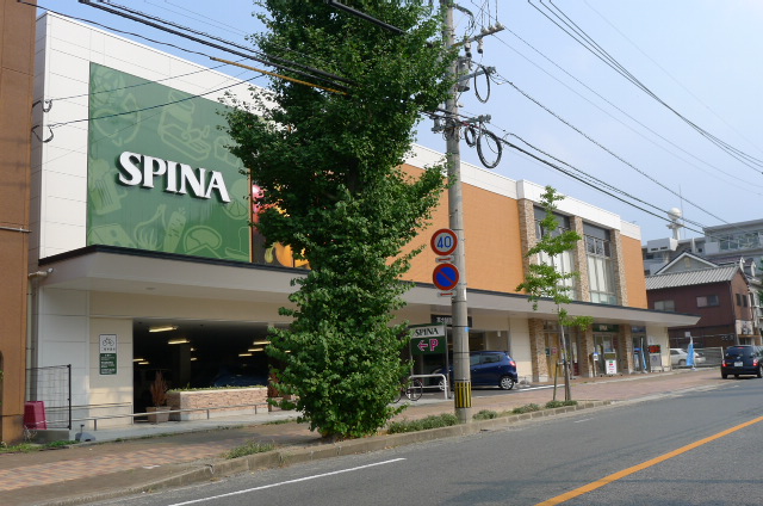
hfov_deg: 54.5
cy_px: 253
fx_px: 740
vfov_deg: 37.7
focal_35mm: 35
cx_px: 382
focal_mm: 7.5
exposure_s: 1/640
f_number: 4
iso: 80
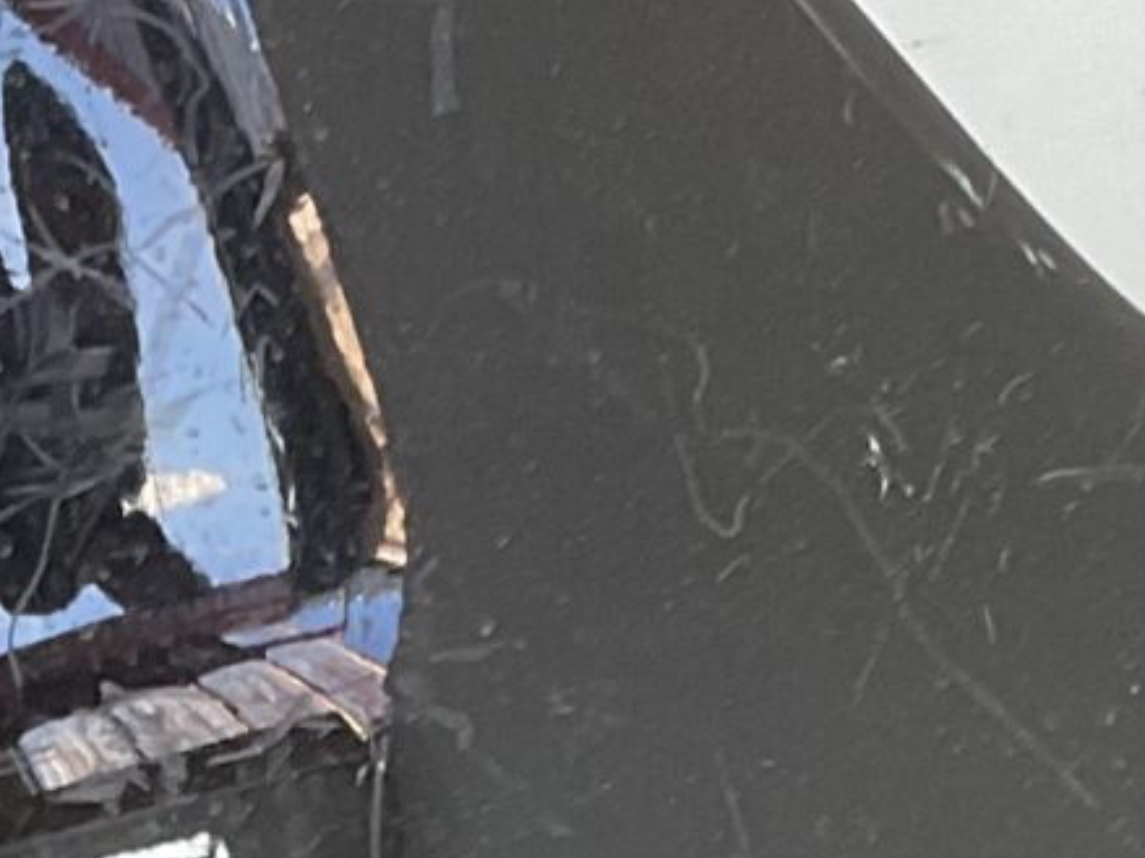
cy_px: 1416
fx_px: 5589
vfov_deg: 8.5
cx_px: 428
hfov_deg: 11.7
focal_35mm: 169
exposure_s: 1/120
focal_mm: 3
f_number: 1.8
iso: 32
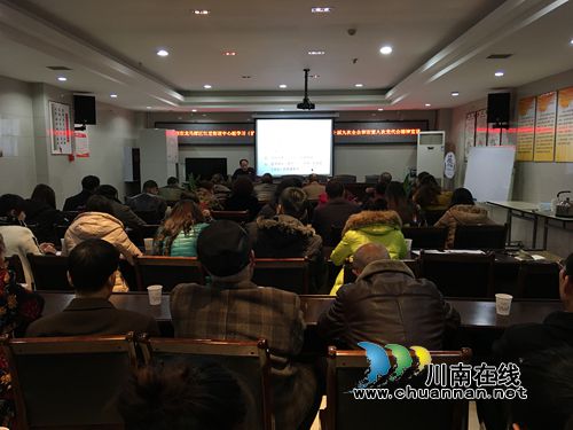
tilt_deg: -5.3
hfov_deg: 61.7
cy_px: 215
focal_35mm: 29
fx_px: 480
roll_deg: +0.4
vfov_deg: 48.2
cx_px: 286
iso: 50
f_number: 2.2
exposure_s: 1/17
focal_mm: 4.15
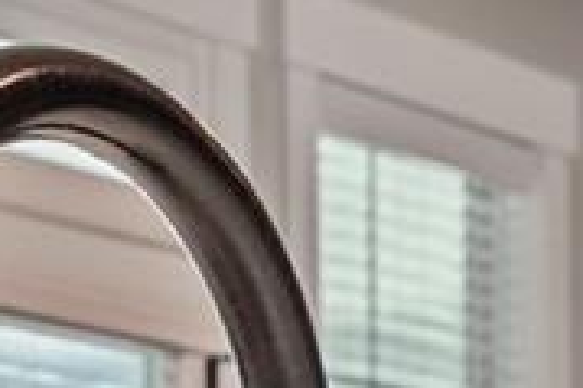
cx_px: -62
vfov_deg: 6.6
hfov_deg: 10.2
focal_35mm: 200
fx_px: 3236
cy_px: 890
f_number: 8
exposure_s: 1.3
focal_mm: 35
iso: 250
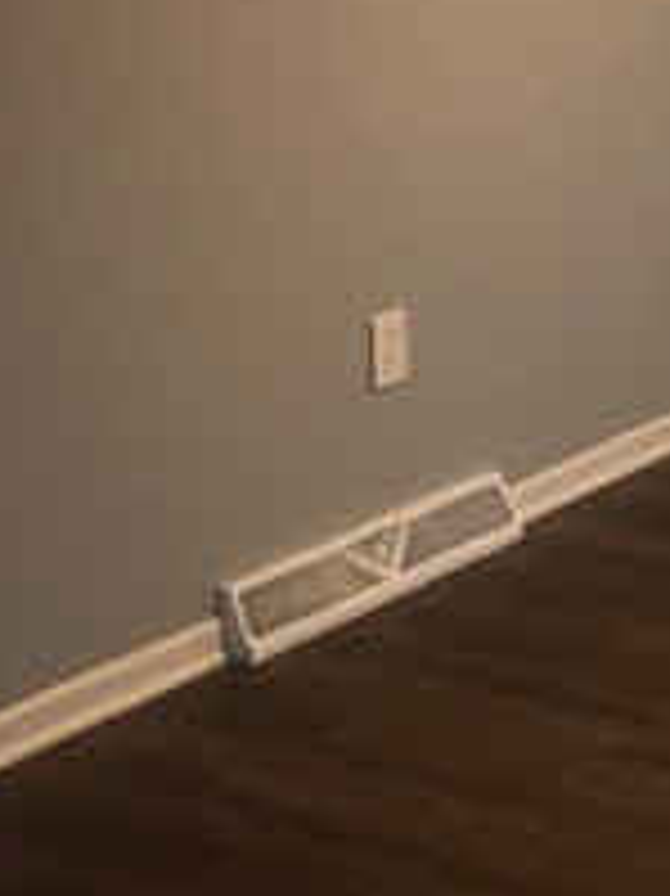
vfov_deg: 21.2
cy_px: 41
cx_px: 1030
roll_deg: +1.7
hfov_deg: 15.1
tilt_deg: -8.3
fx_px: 2325
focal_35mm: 90
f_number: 1.8
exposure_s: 1/24
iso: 32
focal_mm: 4
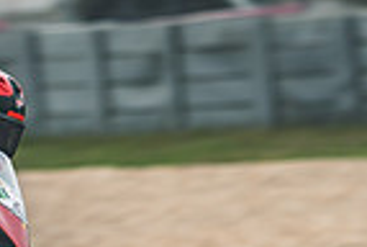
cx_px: -305
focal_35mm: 1215
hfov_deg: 1.7
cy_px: 387
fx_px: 12412
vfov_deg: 1.1
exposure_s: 1/320
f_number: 4
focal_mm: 200
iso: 160
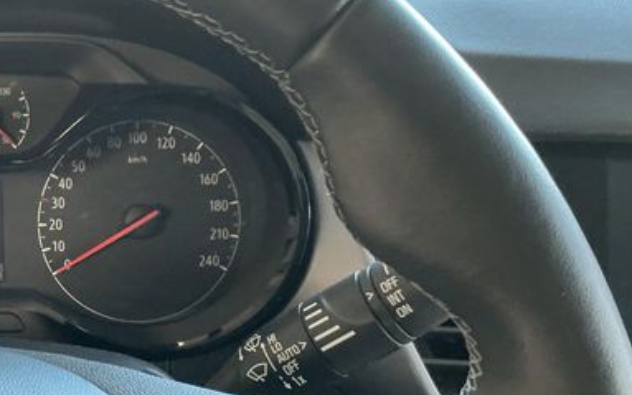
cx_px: -21
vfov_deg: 20.8
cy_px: 293
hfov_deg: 30.3
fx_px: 1067
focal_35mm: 62
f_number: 1.8
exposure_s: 1/60
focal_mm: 3
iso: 250
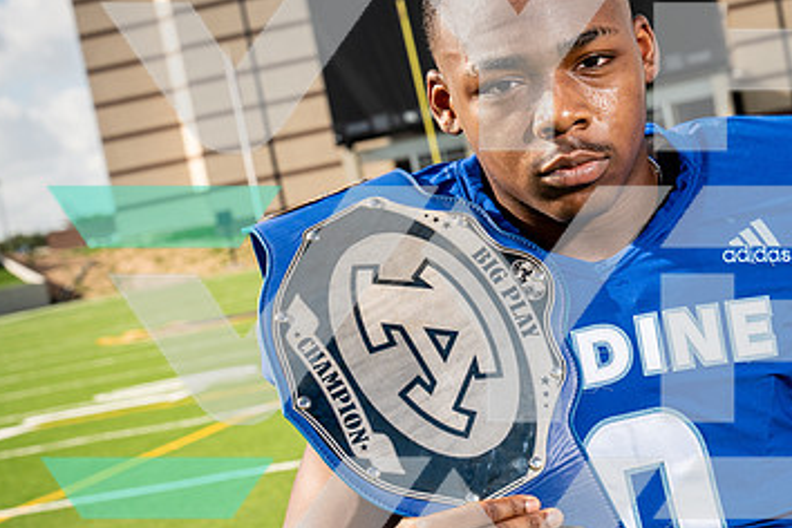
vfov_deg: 13.7
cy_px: 305
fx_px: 2200
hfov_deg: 20.2
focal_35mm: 100
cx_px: 617
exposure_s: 1/250
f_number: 8
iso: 125
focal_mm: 61
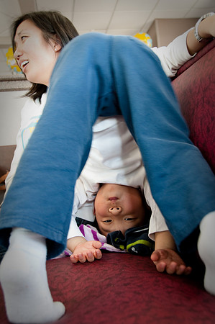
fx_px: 323
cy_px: 162
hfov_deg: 36.8
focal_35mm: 36
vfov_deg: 53.2
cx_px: 108
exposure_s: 1/30
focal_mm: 24
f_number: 3.8
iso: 800
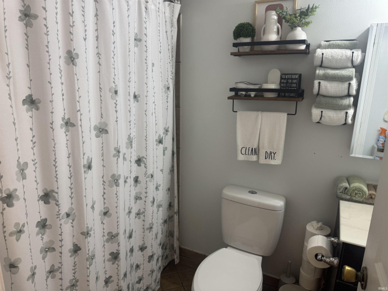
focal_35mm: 24
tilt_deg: -15.7
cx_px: 194
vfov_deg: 56.8
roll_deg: -0.7
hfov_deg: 71.6
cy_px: 146
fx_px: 269
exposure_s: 1/60
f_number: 1.78
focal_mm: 6.76
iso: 125
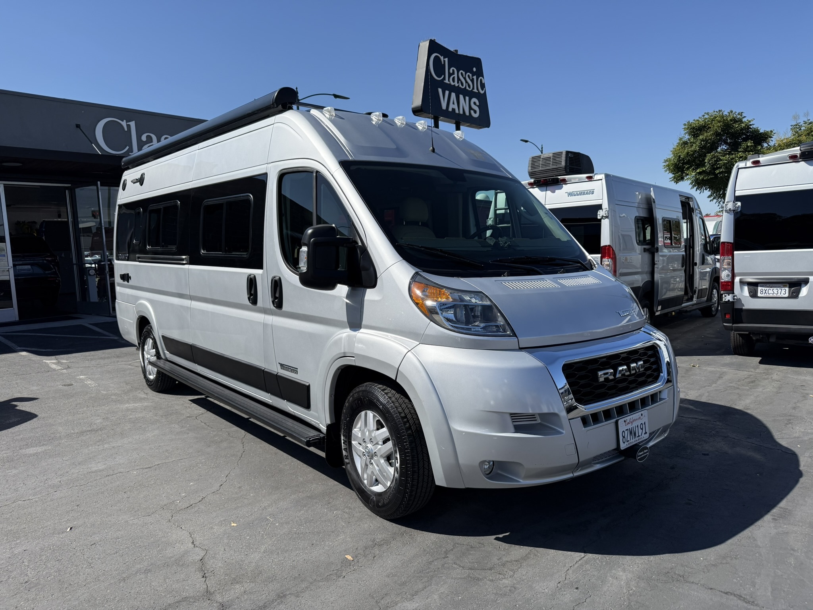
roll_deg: +2.8
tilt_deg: -5.8
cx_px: 406
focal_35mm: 24
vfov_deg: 56.8
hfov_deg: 71.6
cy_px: 305
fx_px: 564
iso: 100
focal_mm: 6.76
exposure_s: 1/6173
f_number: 1.78
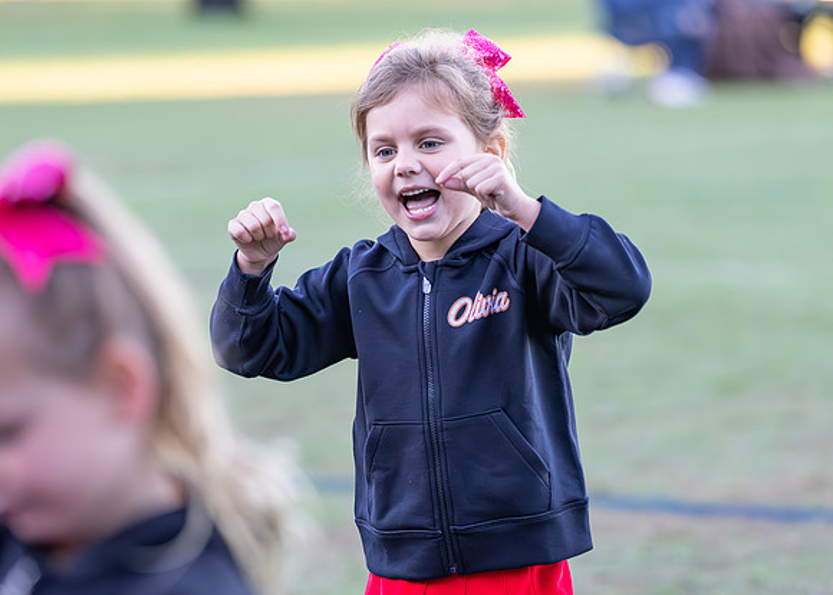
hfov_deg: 9.5
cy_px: 338
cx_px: 430
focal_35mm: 213
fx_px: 5038
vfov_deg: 6.8
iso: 1600
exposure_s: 1/1600
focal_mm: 139
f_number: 2.8
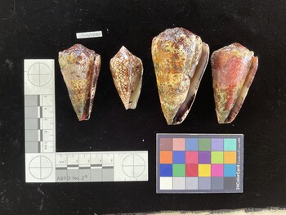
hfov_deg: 61.6
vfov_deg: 48.3
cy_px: 108
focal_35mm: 29
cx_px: 143
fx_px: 240
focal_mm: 3
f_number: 1.8
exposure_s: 1/50
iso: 64
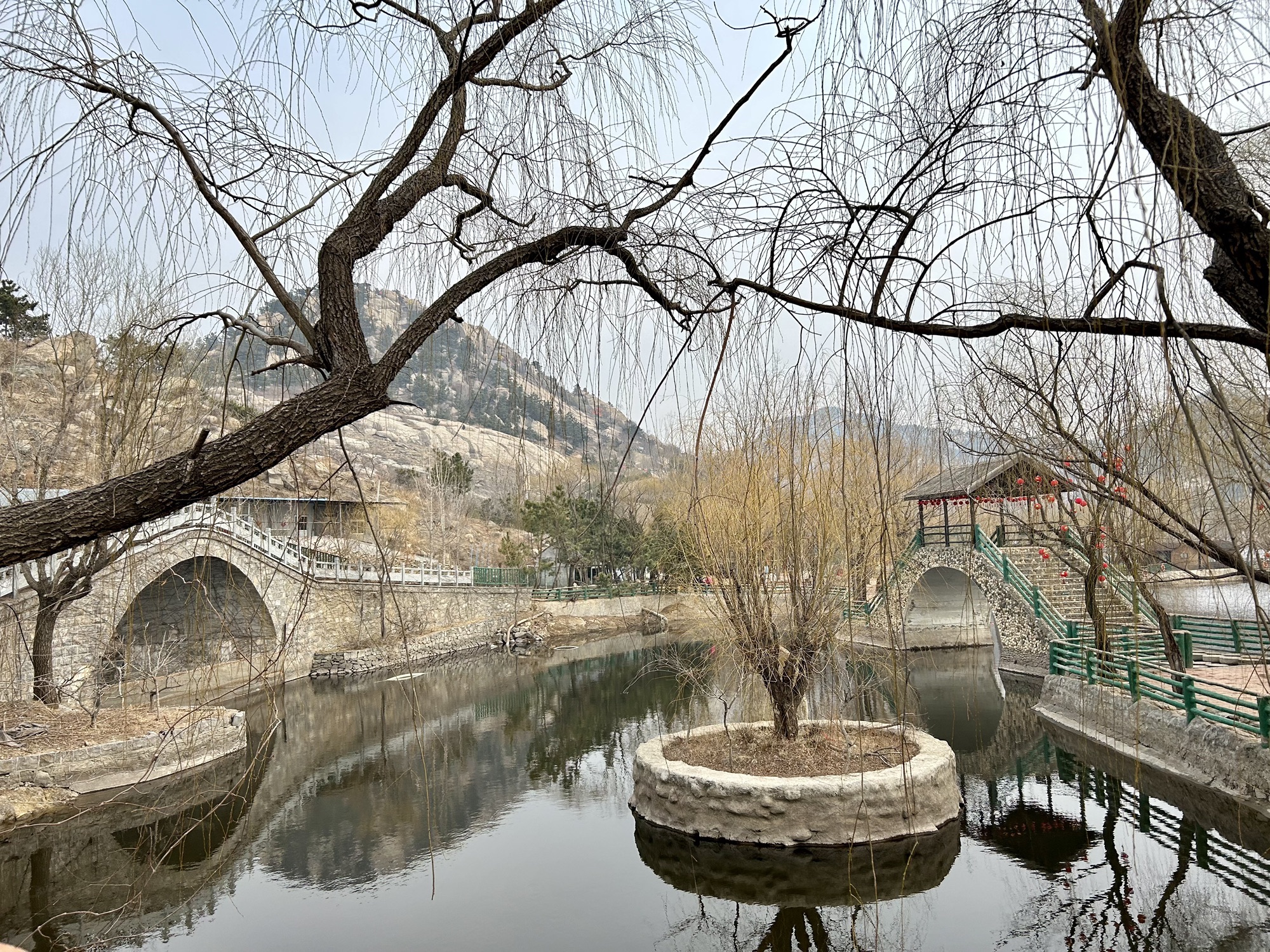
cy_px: 476
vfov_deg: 53.1
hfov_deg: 67.3
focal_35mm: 26
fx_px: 954
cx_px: 635
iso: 50
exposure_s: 1/3077
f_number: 1.5
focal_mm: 5.7
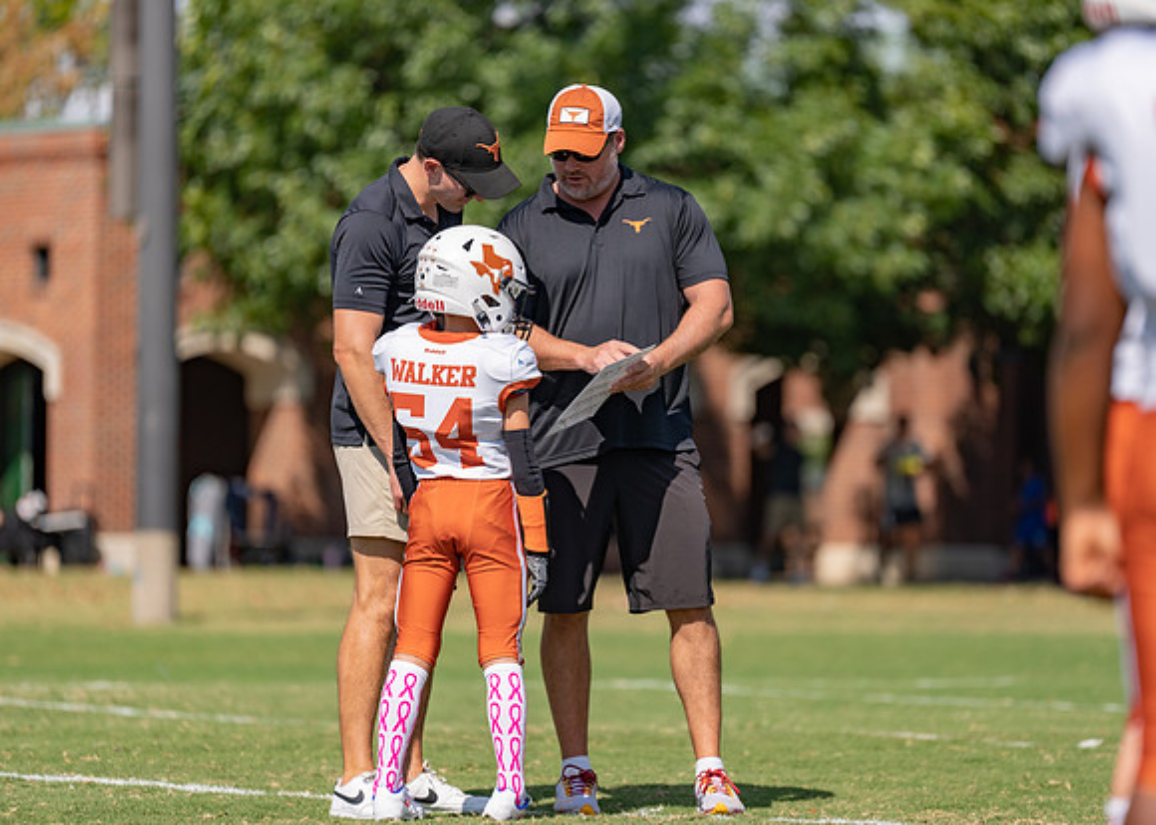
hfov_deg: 9.6
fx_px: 6879
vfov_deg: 6.9
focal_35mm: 210
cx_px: 578
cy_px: 412
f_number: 2.8
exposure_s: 1/2500
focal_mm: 200
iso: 100
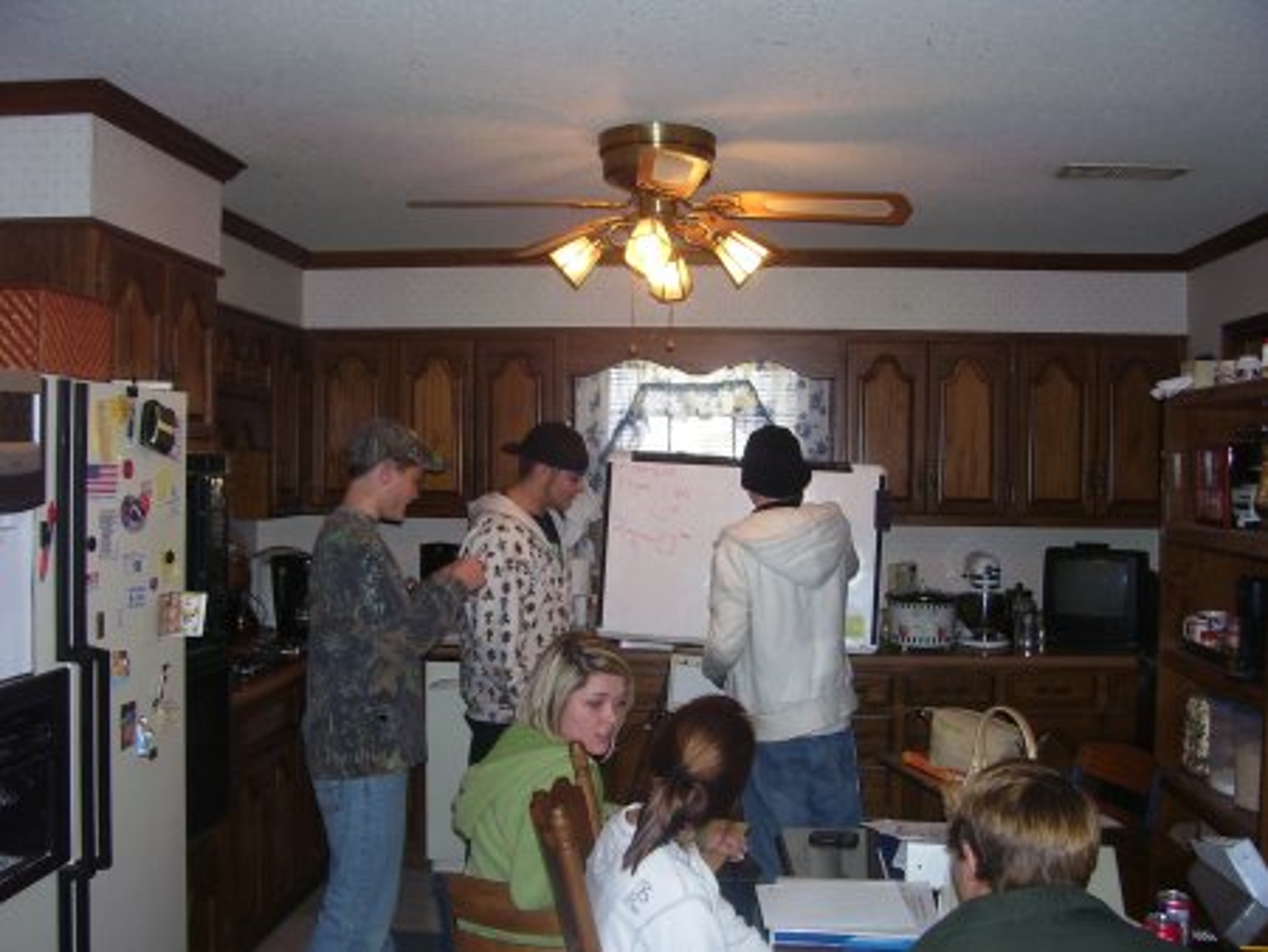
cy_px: 476
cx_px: 634
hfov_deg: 53.9
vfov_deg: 41.8
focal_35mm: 34
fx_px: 1246
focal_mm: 5.6
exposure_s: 1/60
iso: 80
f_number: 2.7
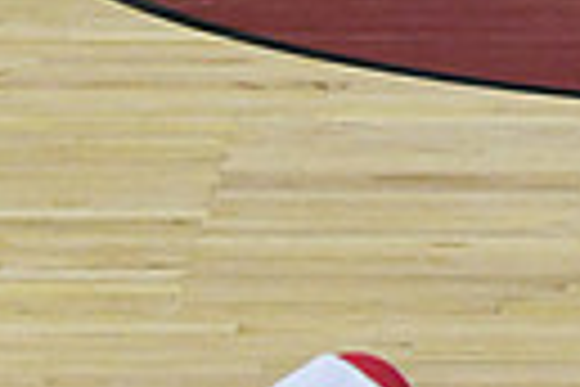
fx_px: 9376
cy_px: -434
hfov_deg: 3.5
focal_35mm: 582
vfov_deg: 2.4
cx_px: 1290
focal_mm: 86
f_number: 4
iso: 5000
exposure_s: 1/500
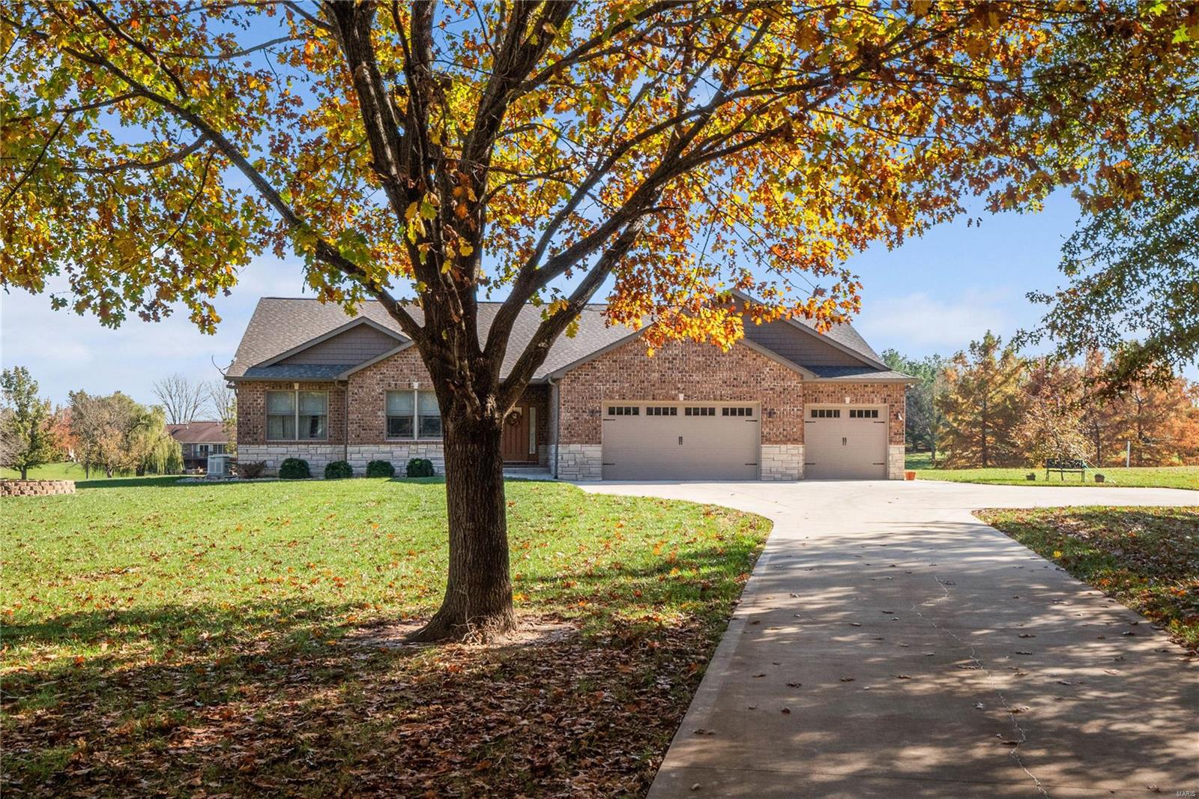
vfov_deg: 36.9
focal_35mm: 36
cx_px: 600
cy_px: 400
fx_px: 1199
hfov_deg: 53.1
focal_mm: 18
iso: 400
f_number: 9
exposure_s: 1/200
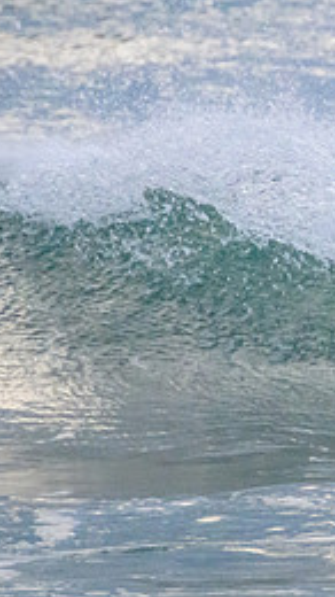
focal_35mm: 1872
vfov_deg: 1.2
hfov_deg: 0.6
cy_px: 203
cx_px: 629
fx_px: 29601
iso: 12800
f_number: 11
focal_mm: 800
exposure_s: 1/800
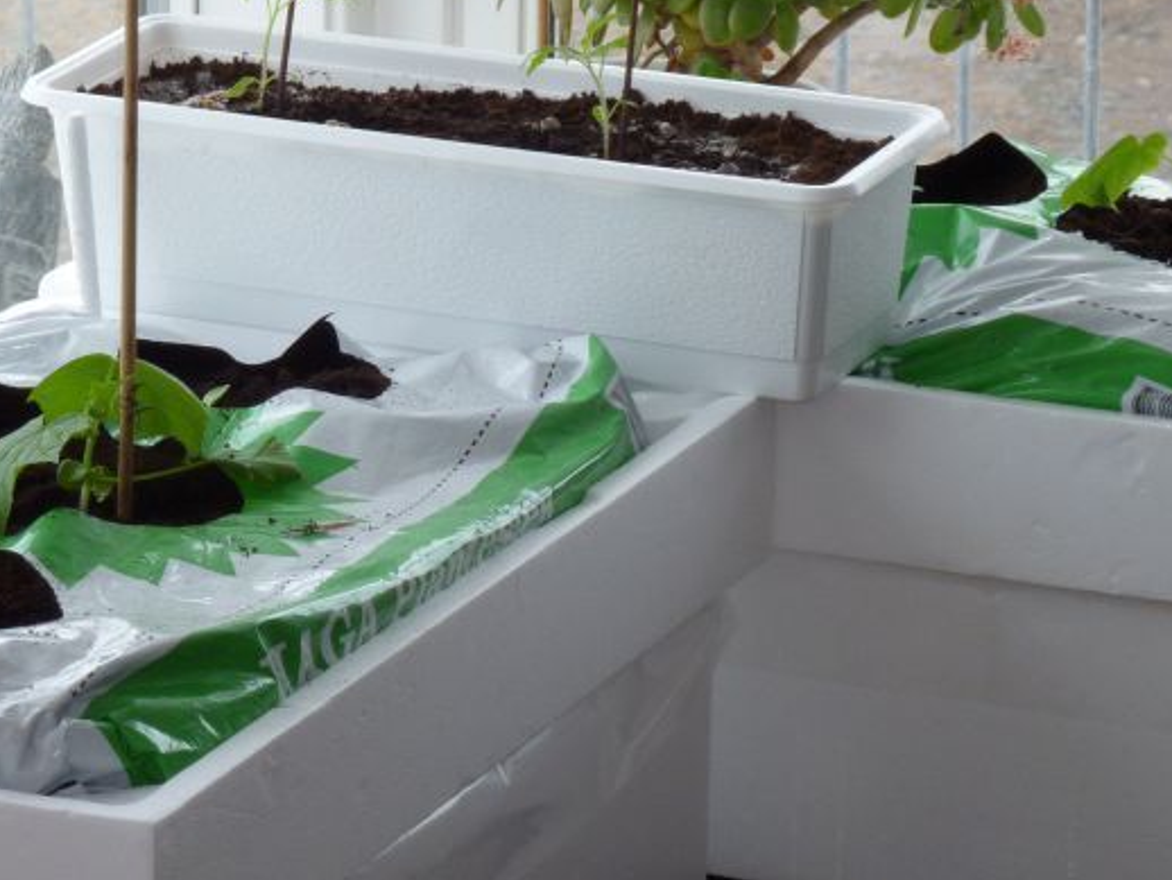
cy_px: 364
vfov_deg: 6.1
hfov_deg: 8.1
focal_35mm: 244
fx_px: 8265
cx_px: 525
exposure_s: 1/40
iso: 125
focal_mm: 25.9
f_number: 4.5
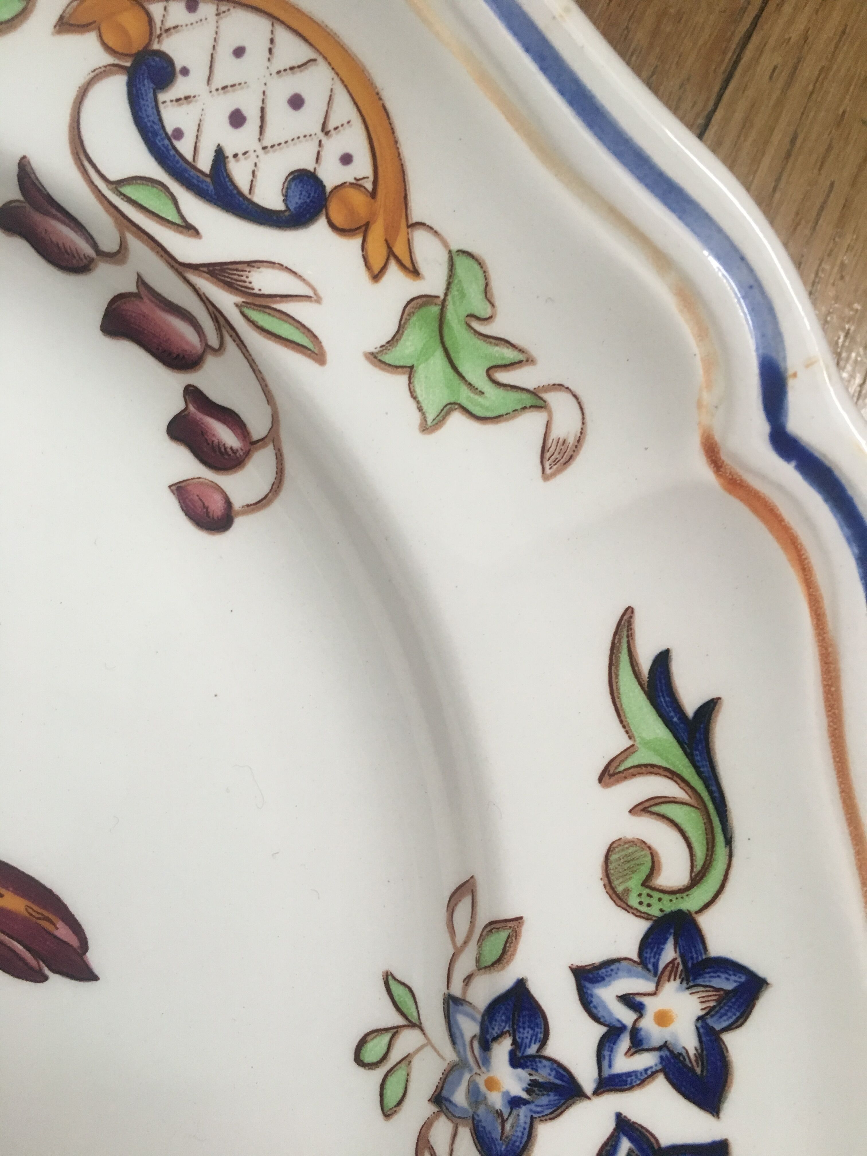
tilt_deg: -86.7
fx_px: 968
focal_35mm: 29
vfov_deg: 61.7
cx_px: 434
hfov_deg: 48.2
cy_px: 578
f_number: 2.2
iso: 125
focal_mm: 4.15
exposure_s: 1/33
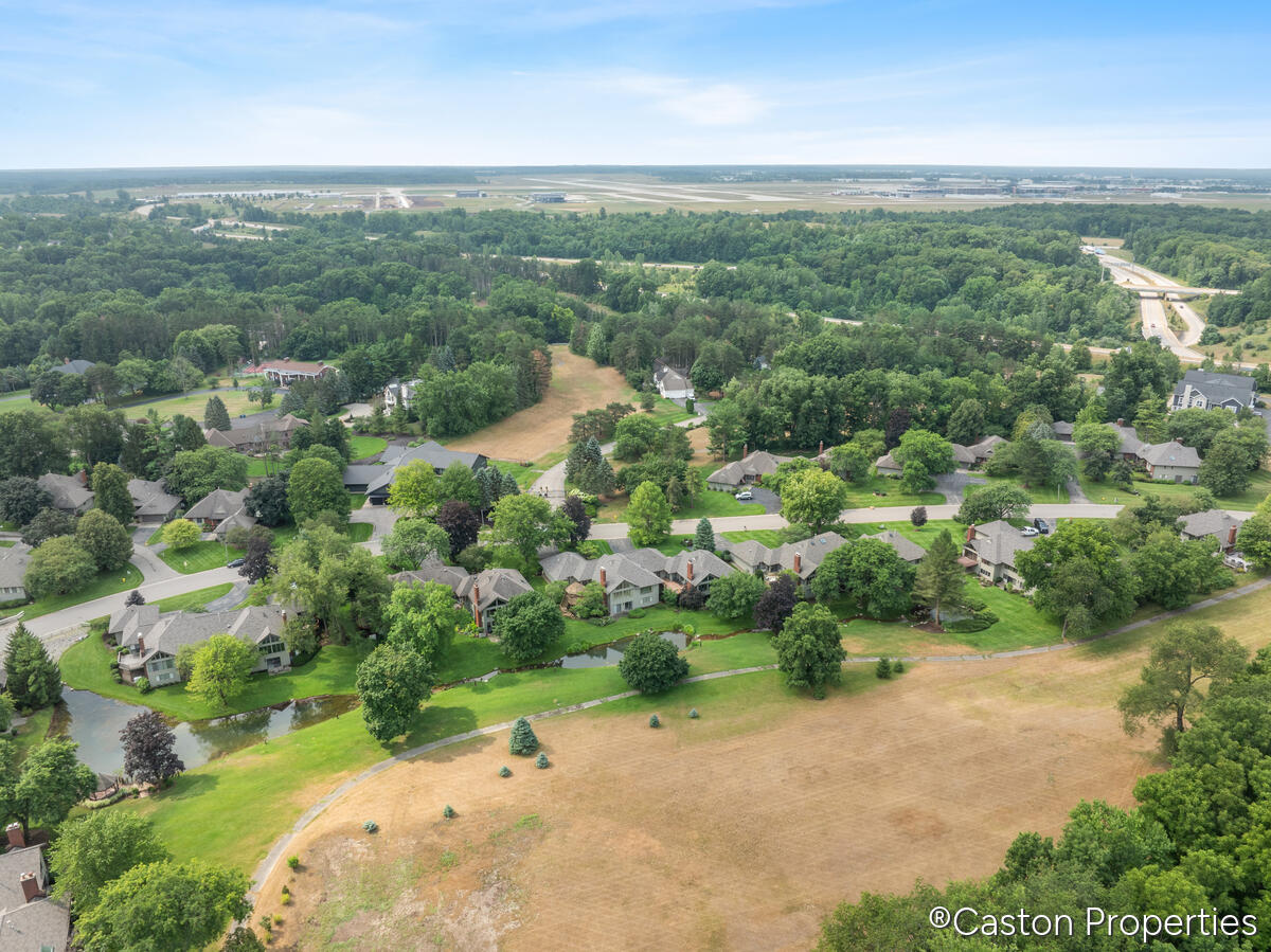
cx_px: 636
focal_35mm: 24
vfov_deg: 56.8
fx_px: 881
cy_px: 476
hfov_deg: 71.6
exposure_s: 1/120
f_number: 8
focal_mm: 12.29
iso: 100
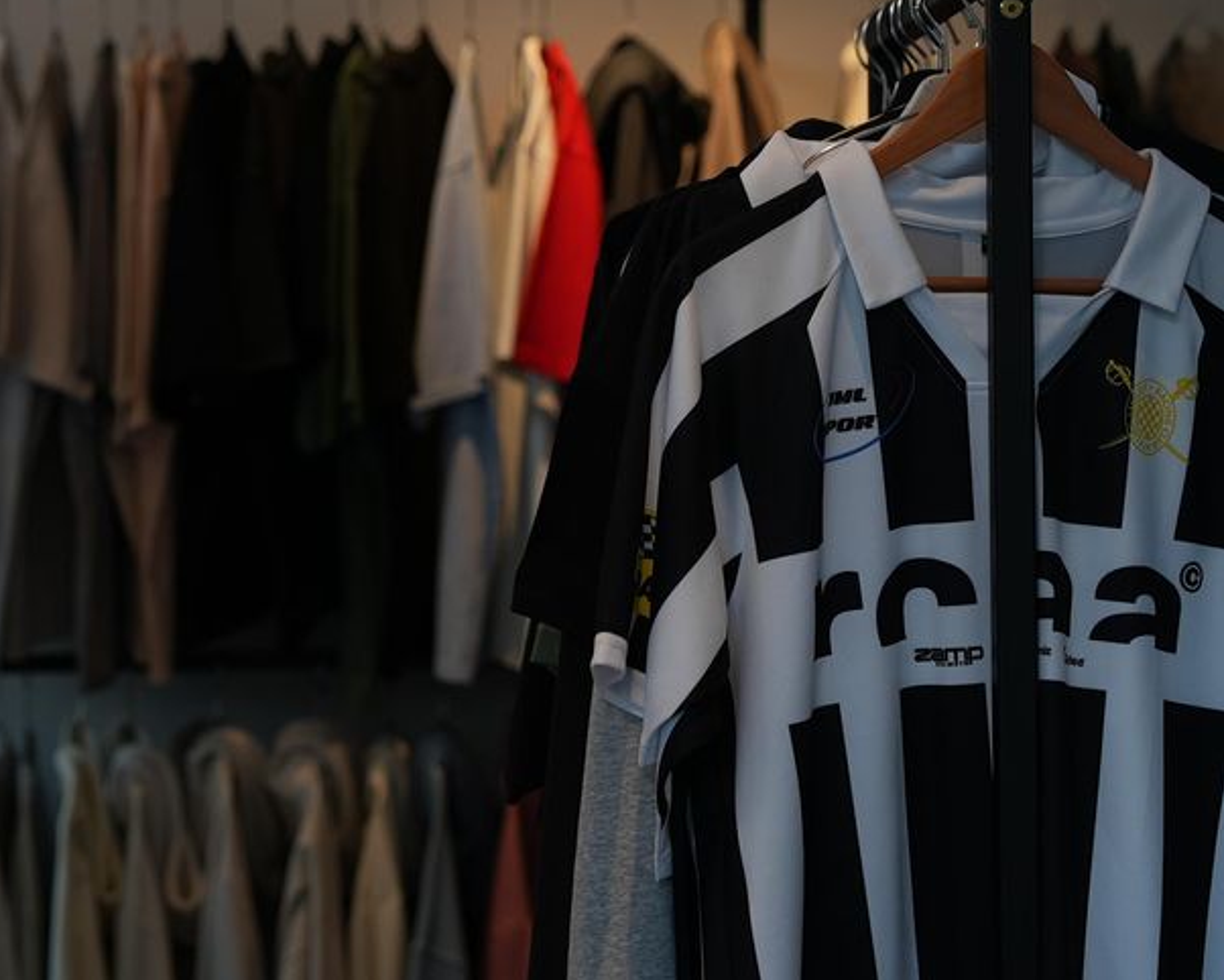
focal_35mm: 117
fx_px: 4240
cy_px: 352
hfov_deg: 16.4
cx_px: 508
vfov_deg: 13.2
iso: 100
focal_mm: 50
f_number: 2.8
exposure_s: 1/50
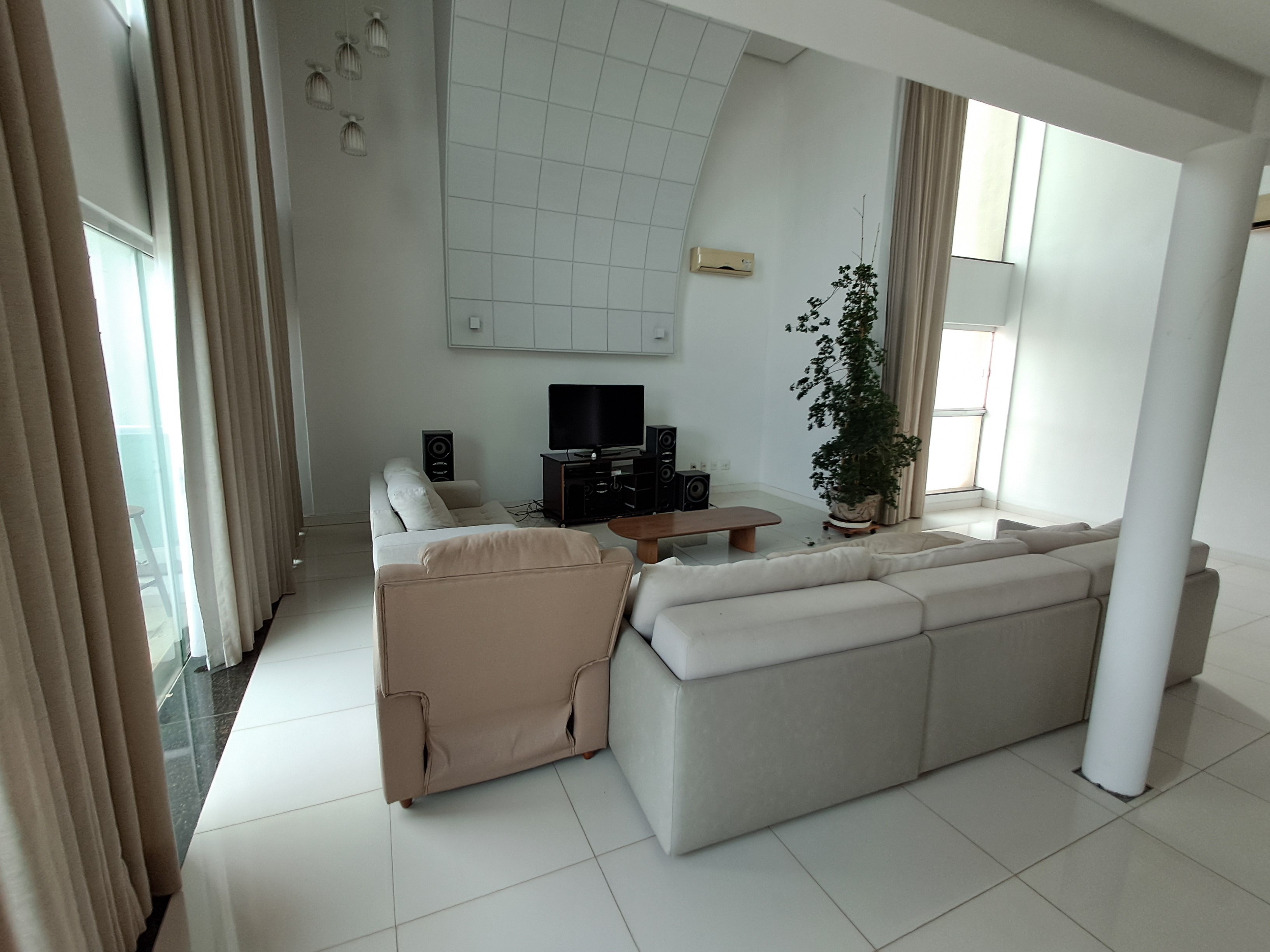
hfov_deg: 94.5
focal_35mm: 16
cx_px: 635
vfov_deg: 78.1
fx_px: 587
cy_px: 476
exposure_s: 1/40
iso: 80
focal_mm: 1.64
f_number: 2.2
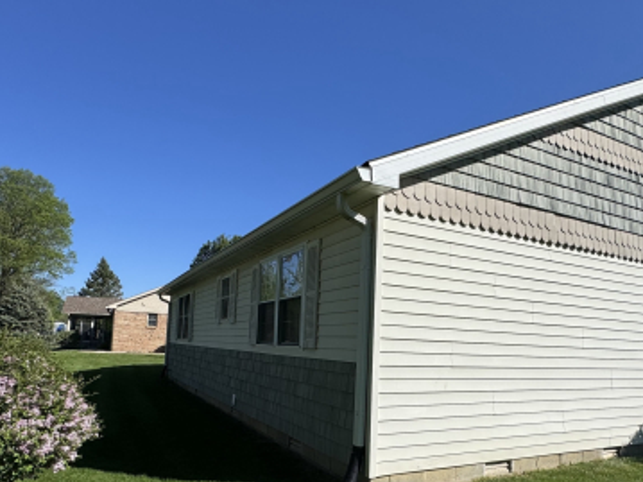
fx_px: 483
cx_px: 361
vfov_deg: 52.0
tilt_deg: +2.2
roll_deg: -1.2
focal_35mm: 26
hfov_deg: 67.1
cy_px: 321
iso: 50
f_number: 2.2
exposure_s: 1/4132
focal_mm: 2.22
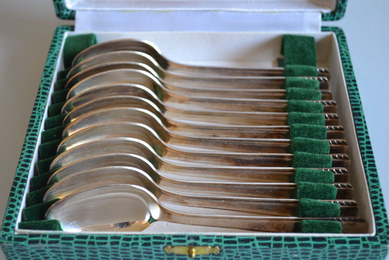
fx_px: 648
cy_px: 130
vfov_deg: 22.6
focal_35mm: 60
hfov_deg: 33.4
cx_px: 194
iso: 400
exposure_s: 1/15
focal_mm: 40
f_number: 5.3
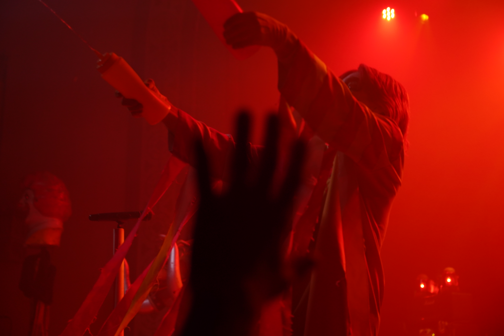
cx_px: 252
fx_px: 896
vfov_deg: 21.2
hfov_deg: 31.4
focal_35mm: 64
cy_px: 168
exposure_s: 1/160
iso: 2000
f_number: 4
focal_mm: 64
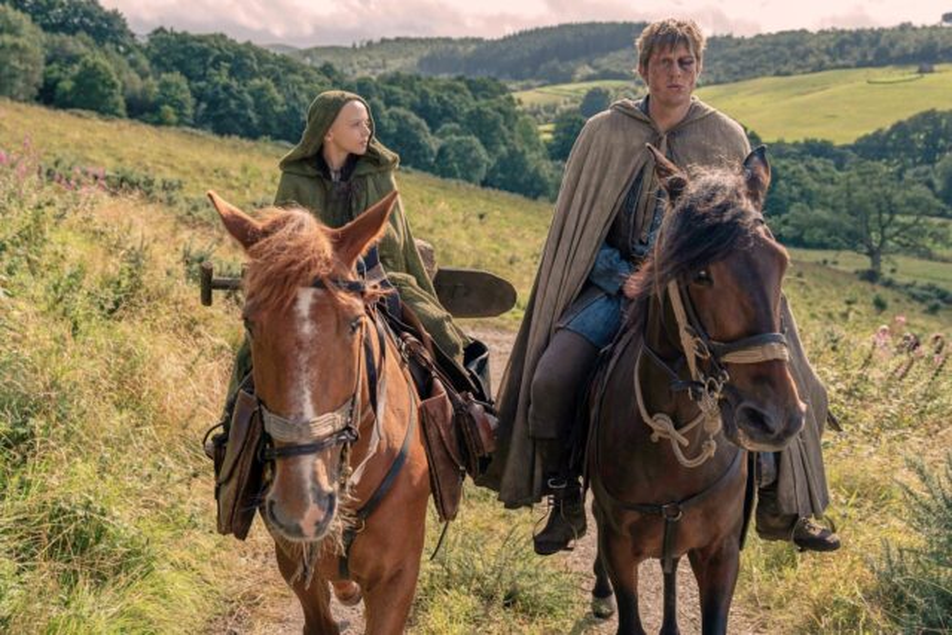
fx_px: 1032
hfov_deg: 49.5
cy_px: 318
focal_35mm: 39
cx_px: 476
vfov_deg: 34.2
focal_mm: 39
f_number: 4
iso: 250
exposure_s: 1/640
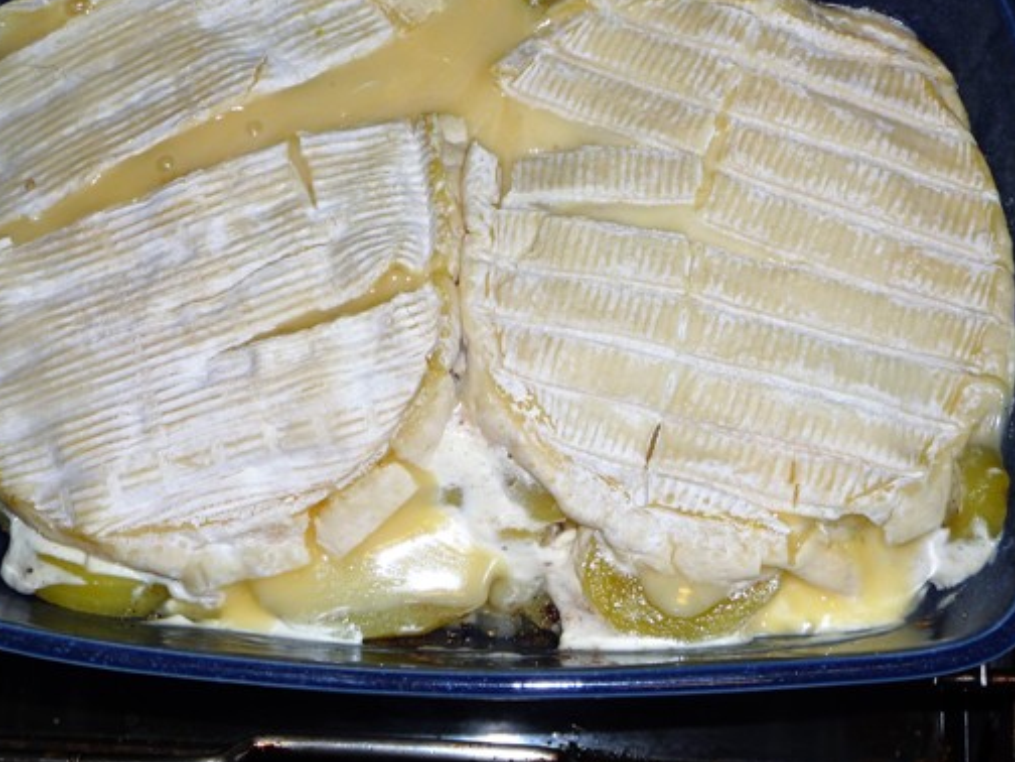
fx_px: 1789
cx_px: 485
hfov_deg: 31.7
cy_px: 306
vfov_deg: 24.0
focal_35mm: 61
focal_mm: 8
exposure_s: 1/30
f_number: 4.2
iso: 100
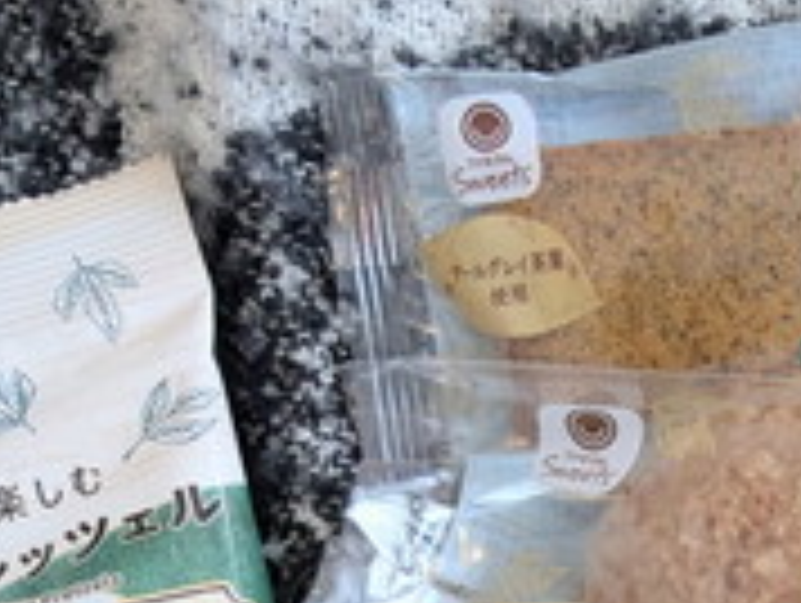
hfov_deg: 18.4
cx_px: 1125
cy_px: 927
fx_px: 2248
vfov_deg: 14.2
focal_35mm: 97
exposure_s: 1/120
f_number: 1.73
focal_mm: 4.38
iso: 237
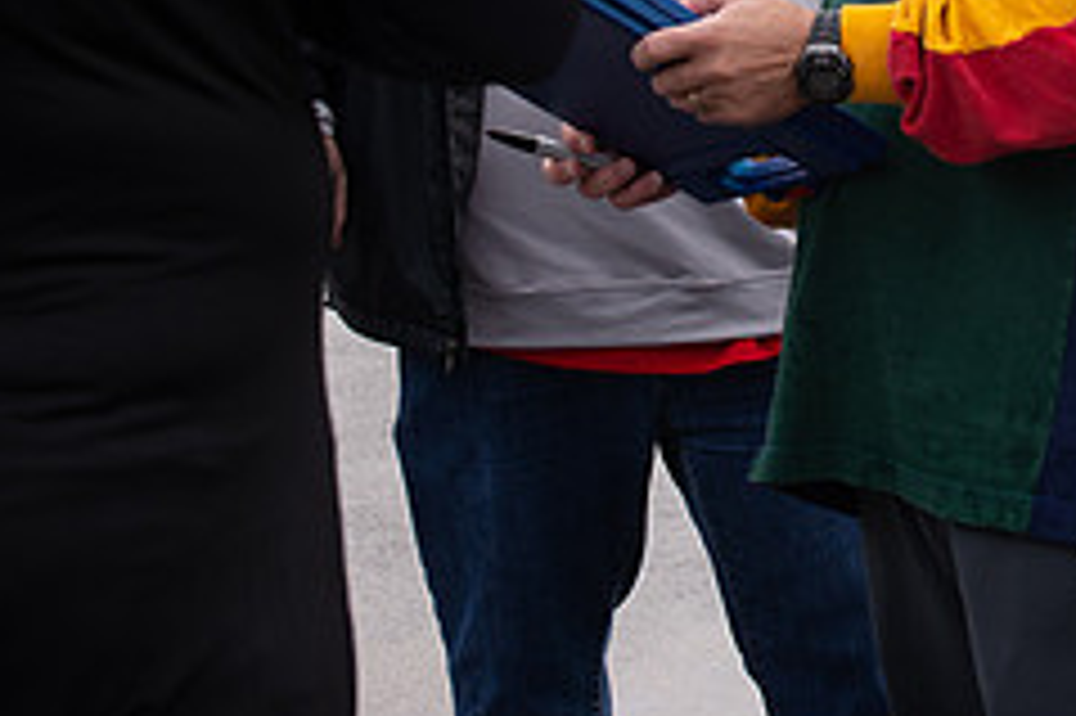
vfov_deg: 8.0
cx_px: 932
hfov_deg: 12.0
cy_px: -110
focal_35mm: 170
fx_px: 5077
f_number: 8
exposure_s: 1/640
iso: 400
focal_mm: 70
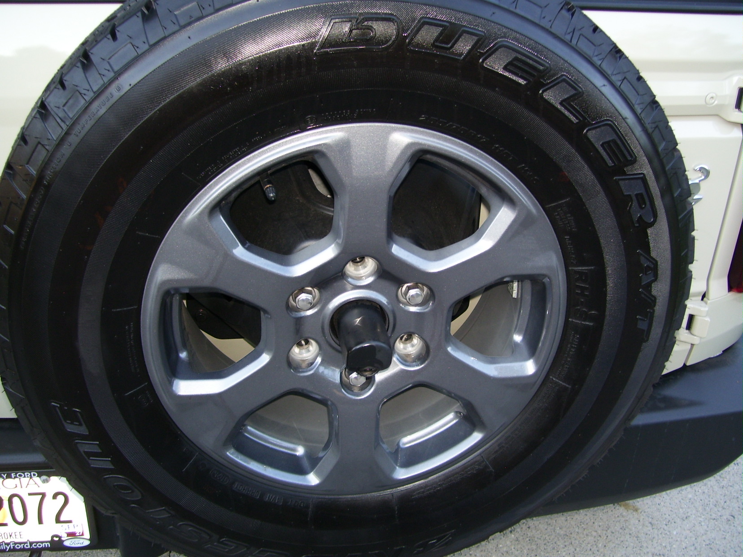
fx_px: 794
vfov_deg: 38.7
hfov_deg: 50.1
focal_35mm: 37
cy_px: 278
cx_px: 372
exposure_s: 1/60
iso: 80
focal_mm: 6
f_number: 2.7
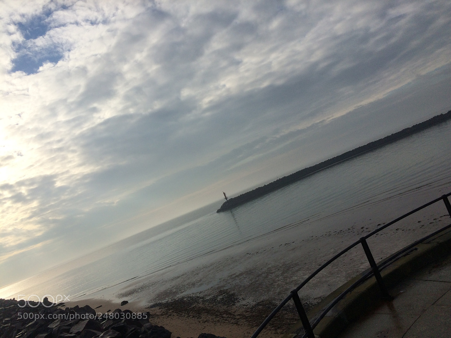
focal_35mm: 29
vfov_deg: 48.2
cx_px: 226
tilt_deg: +4.9
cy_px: 169
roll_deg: +21.8
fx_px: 378
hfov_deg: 61.7
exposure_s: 1/5882
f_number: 2.2
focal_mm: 4.15
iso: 32
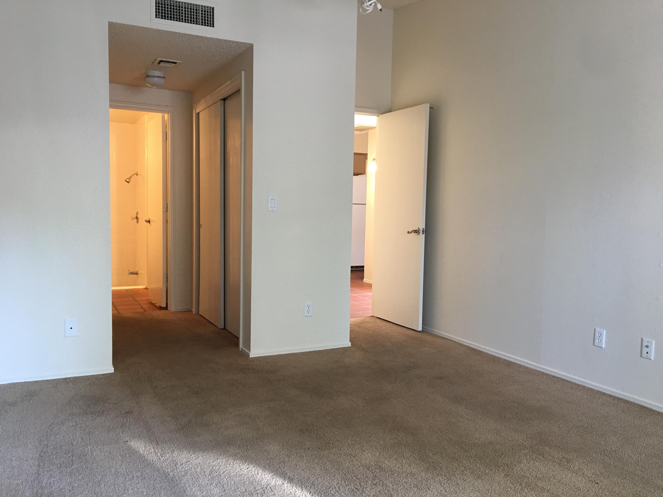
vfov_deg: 48.2
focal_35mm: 29
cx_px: 332
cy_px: 248
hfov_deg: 61.7
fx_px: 555
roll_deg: -1.0
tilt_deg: -2.9
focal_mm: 4.15
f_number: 2.2
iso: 50
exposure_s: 1/15
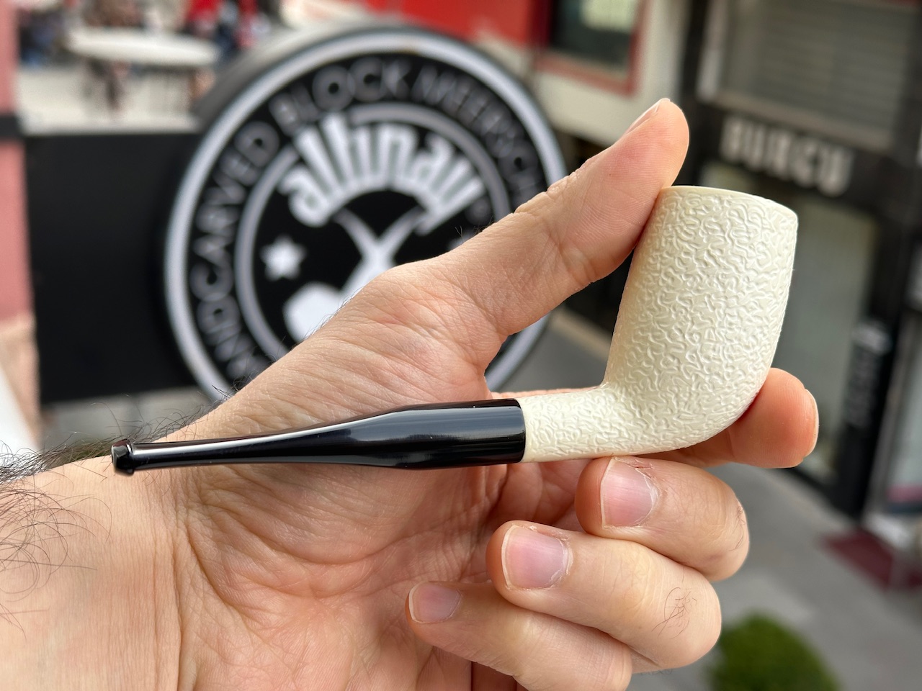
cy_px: 346
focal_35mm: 48
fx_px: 1278
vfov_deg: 30.3
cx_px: 461
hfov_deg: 39.7
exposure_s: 1/463
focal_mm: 6.86
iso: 64
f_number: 1.78
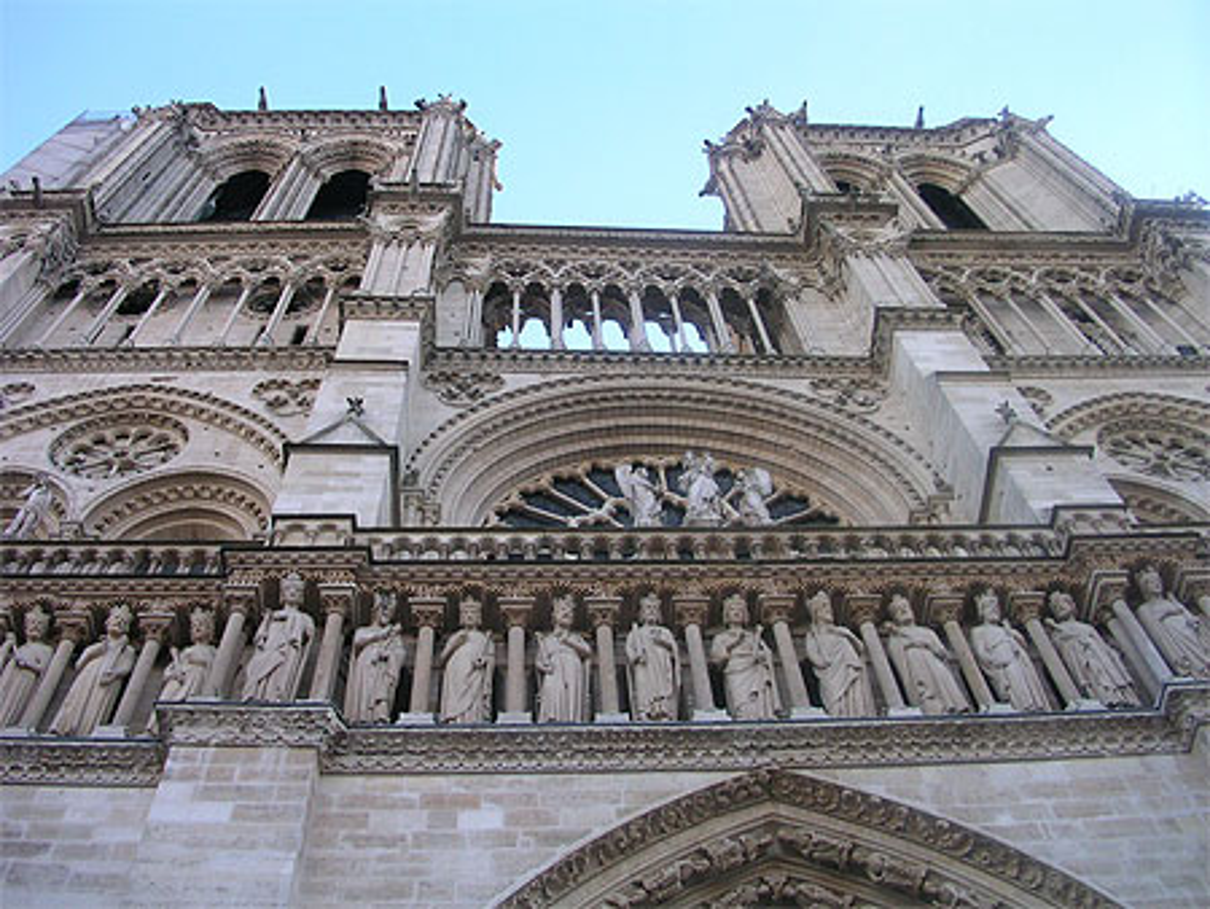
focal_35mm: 37
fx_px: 1294
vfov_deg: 38.7
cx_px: 605
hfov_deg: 50.1
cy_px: 454
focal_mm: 5.6
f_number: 2.7
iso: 100
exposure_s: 1/192
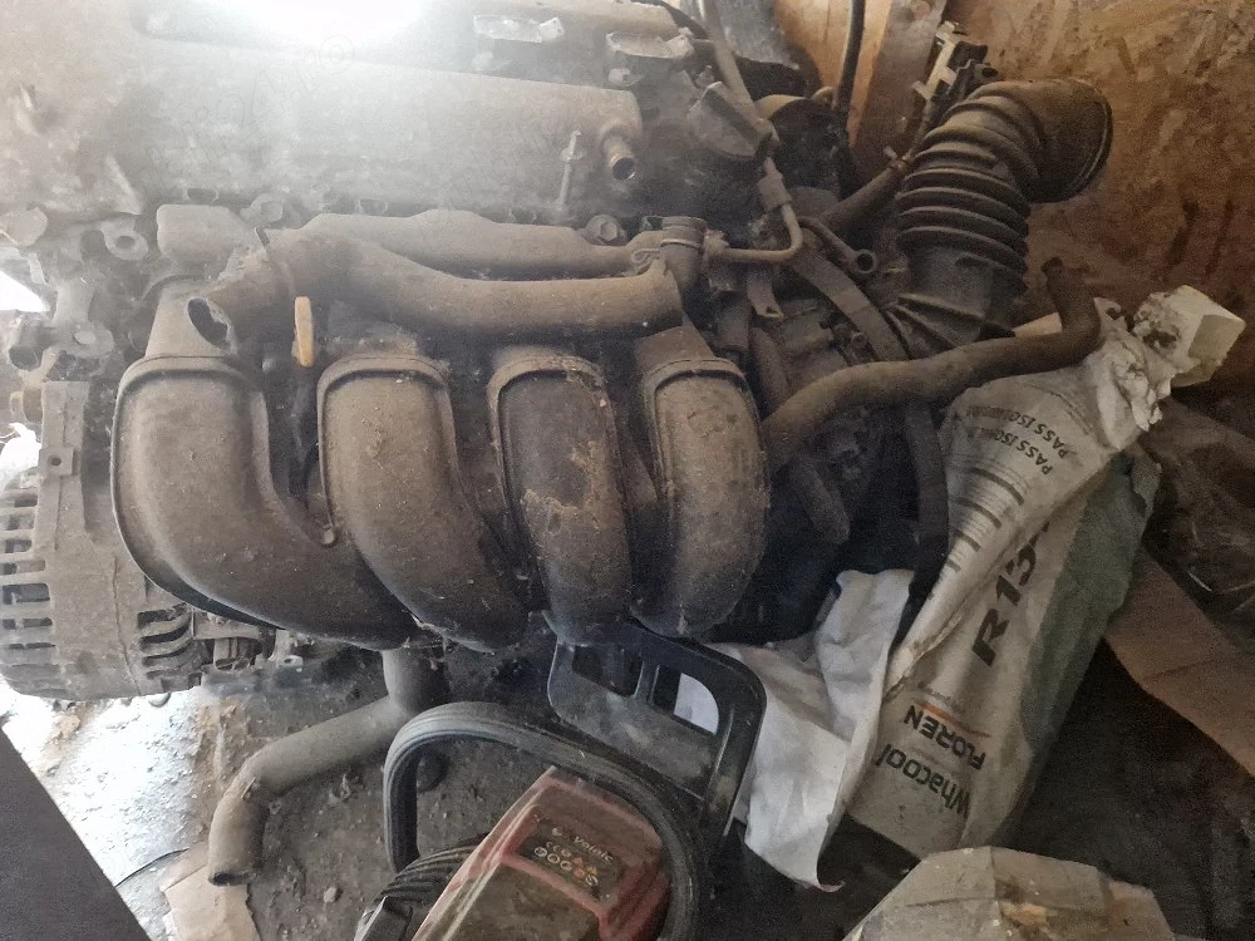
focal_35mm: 23
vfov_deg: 58.9
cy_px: 470
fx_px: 834
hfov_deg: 73.9
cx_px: 628
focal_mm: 5.4
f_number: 1.8
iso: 1000
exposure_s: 1/25
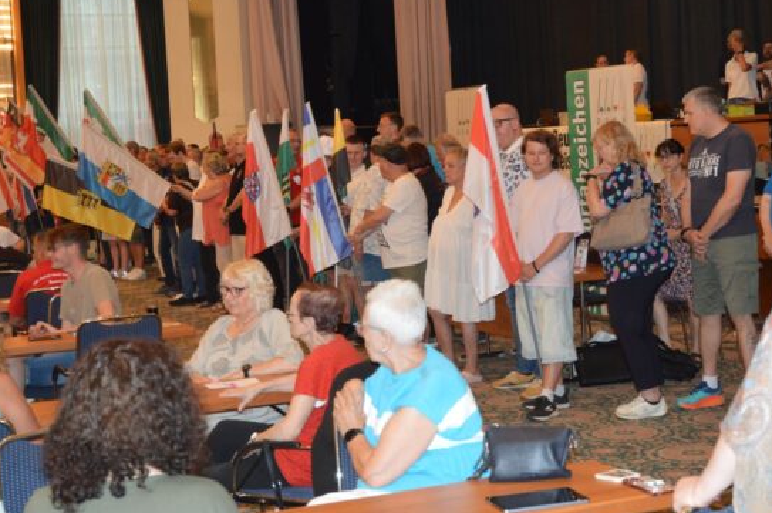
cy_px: 185
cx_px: 461
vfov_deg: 19.5
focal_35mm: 70
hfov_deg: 28.9
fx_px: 1493
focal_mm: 35
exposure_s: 1/60
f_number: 4.2
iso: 800
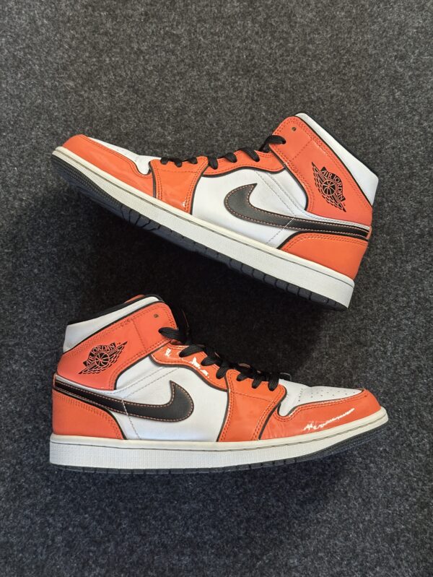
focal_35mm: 48
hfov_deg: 30.3
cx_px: 216
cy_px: 288
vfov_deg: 39.6
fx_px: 800
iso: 250
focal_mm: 6.86
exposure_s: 1/50
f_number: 1.78
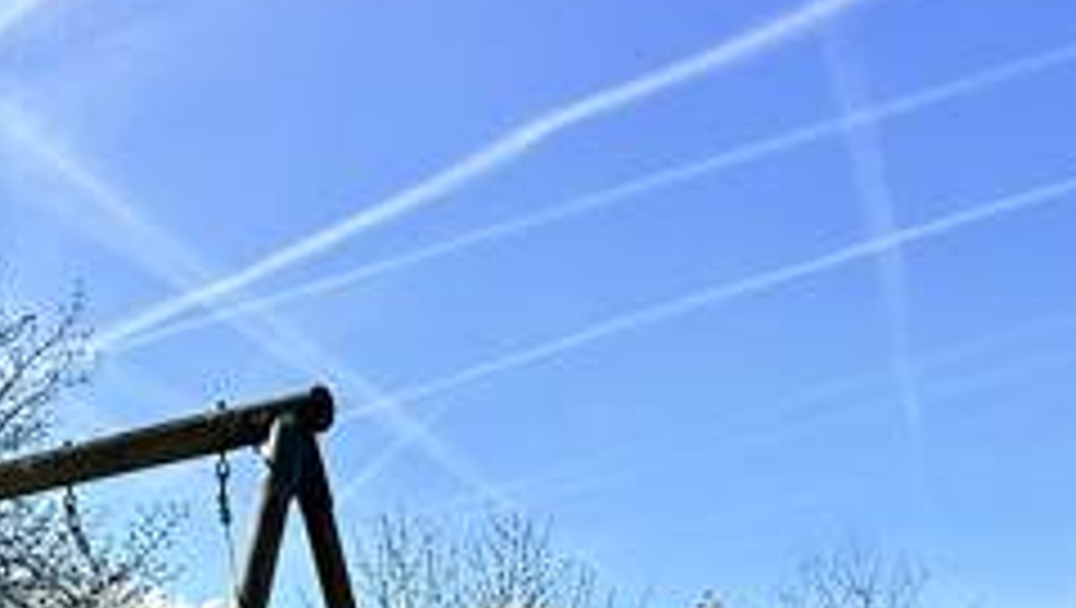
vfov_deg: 19.4
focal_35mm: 51
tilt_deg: -3.8
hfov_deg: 39.5
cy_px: 1000
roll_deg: +1.9
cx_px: 275
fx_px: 1457
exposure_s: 1/1613
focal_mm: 2.22
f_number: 2.2
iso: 50
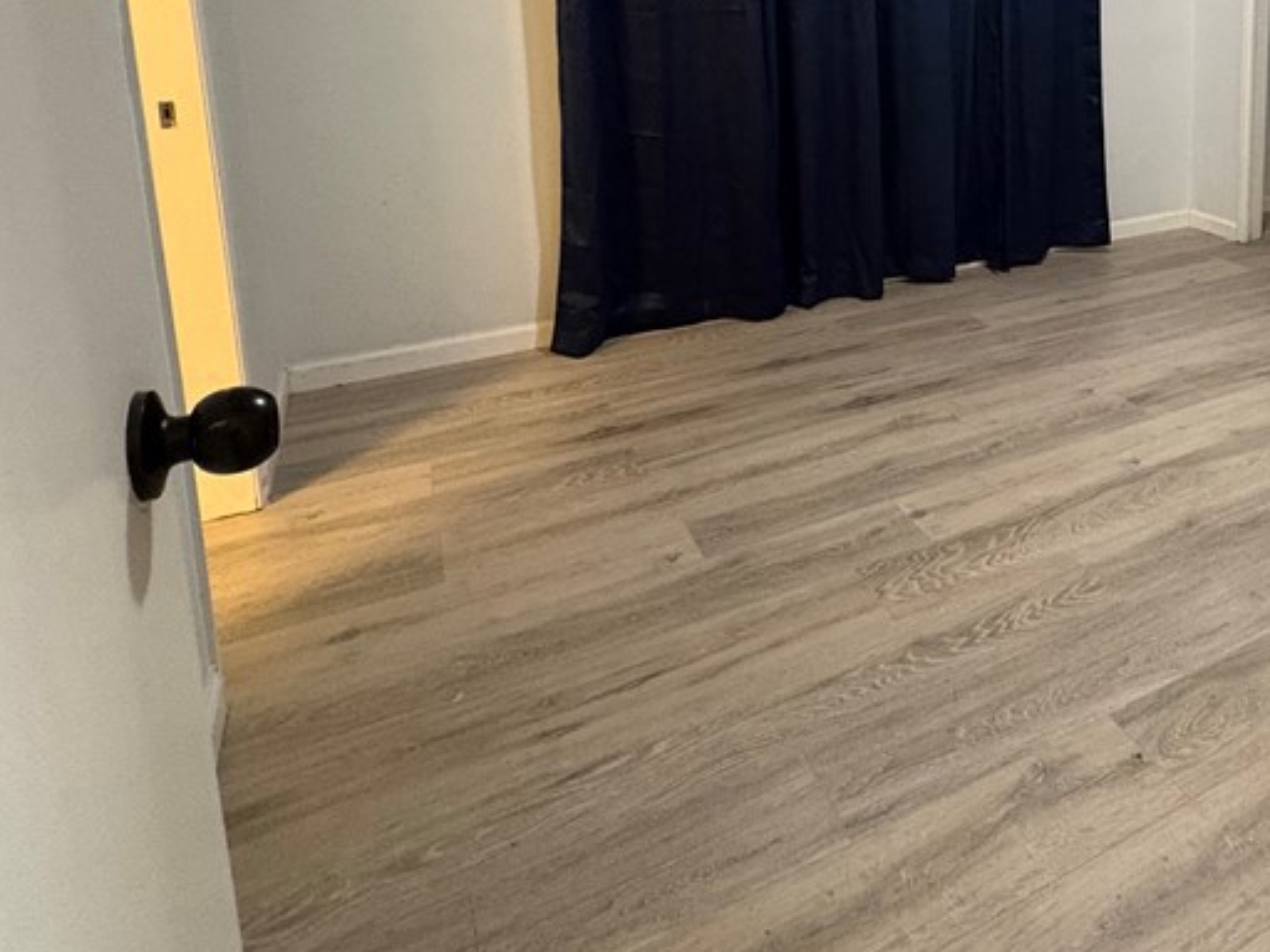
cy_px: 129
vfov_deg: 45.9
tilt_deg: -8.3
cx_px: 1042
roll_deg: +0.1
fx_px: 1027
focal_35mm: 28
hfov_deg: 57.9
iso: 640
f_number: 2.2
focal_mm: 2.22
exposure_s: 1/60
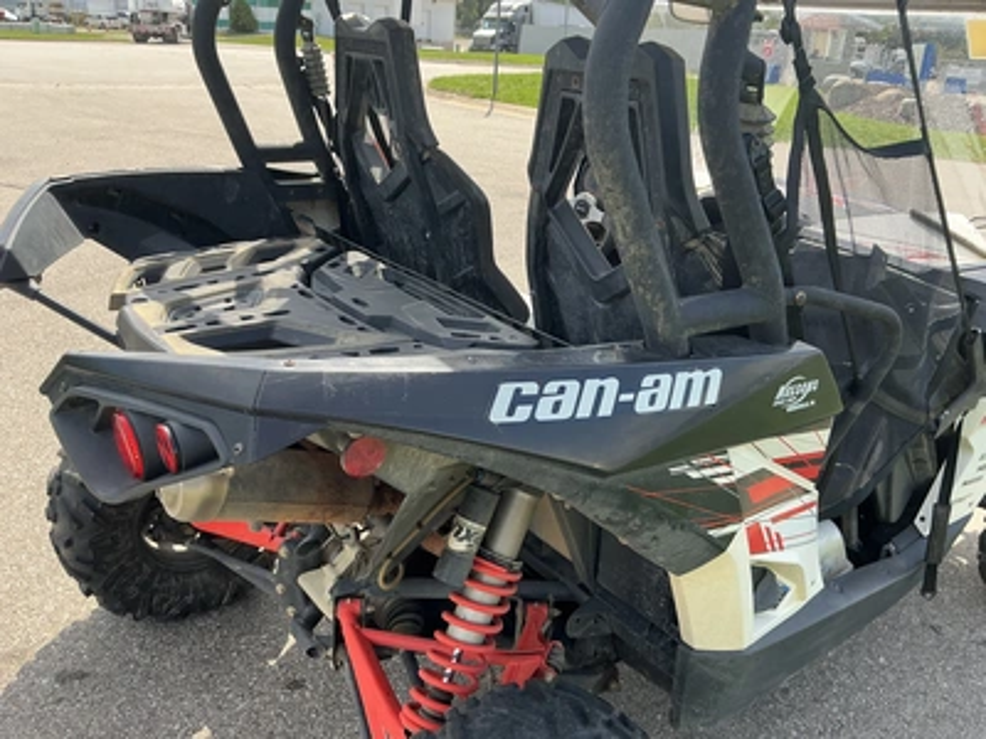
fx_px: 798
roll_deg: -4.7
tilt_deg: -21.9
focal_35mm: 28
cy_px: 370
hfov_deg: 63.4
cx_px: 493
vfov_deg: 49.7
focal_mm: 3
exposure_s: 1/344
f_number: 1.8
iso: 25
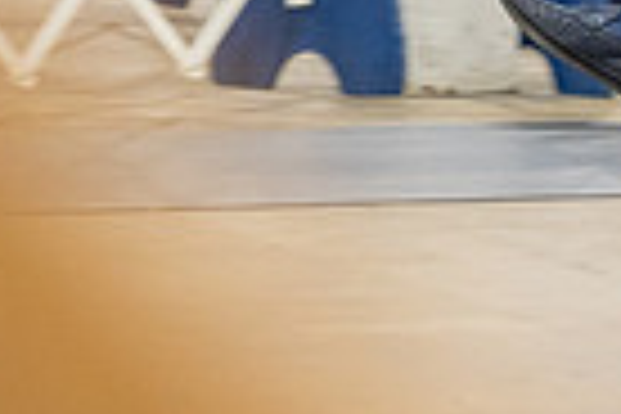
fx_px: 10159
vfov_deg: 2.3
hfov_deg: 3.5
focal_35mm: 589
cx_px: 770
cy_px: -187
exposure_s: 1/160
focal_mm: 140
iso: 2500
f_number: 2.8
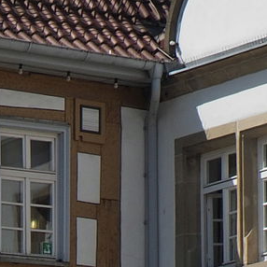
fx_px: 2592
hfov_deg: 5.6
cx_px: -499
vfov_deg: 5.7
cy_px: 618
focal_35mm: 297
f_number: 11
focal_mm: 25
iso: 200
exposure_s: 1/400
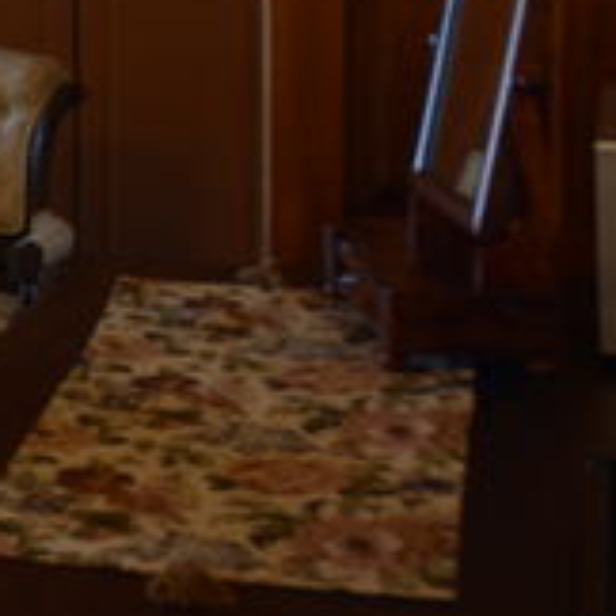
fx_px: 2275
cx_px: -814
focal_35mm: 113
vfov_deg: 14.8
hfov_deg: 12.5
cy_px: -144
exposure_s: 1/15
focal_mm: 18
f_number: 5
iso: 250
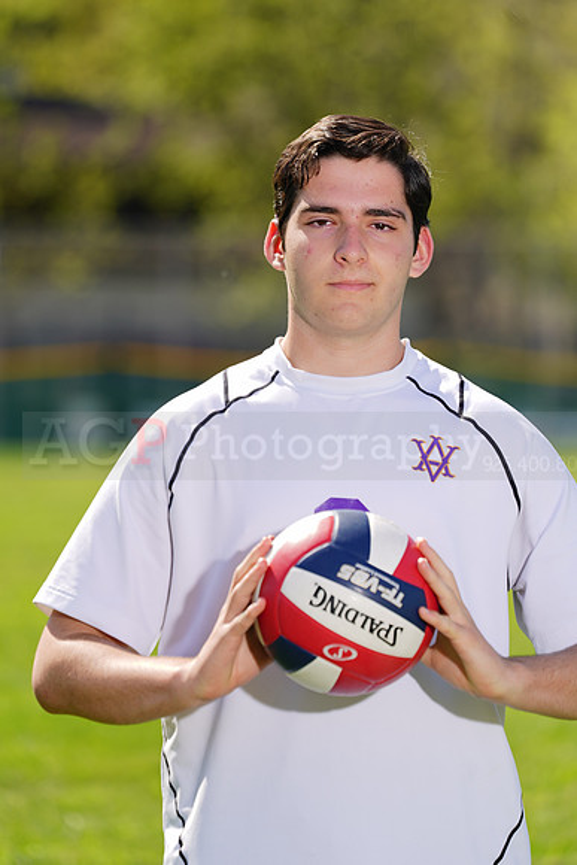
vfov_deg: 6.1
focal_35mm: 339
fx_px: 8145
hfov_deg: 4.1
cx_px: 288
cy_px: 432
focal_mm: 339
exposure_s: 1/200
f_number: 7.1
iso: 64
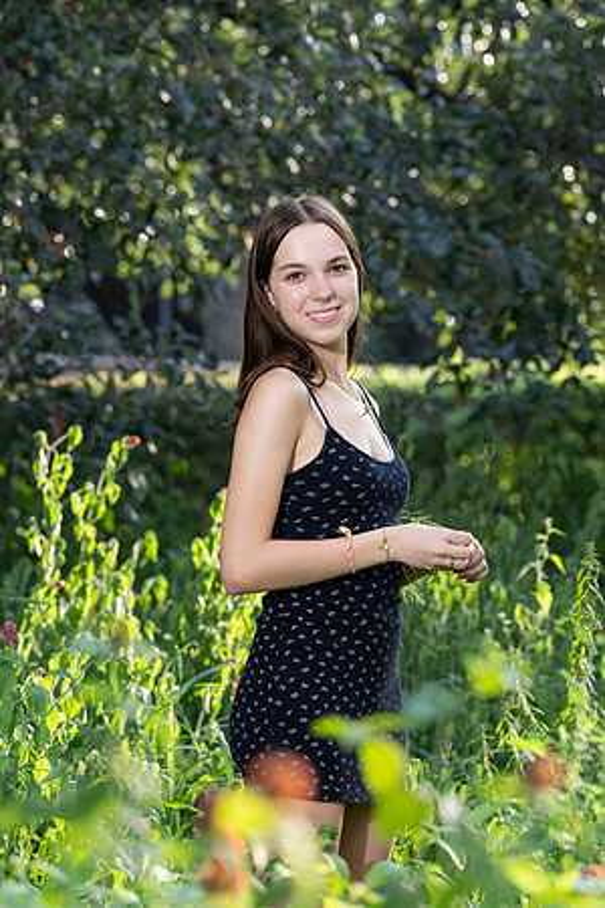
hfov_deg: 6.9
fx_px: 5041
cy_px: 454
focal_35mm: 200
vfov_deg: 10.3
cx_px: 302
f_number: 8
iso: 640
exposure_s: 1/200
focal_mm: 200
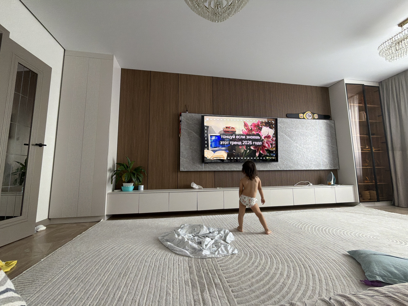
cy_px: 153
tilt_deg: +6.0
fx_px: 165
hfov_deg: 102.1
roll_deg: +0.7
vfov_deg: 85.7
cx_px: 204
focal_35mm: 14
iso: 250
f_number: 2.2
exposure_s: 1/50
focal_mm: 2.22
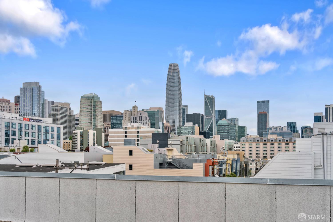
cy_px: 111
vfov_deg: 31.9
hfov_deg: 46.4
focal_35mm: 42
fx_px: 388
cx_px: 166
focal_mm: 42
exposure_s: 1/1600
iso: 400
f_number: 8
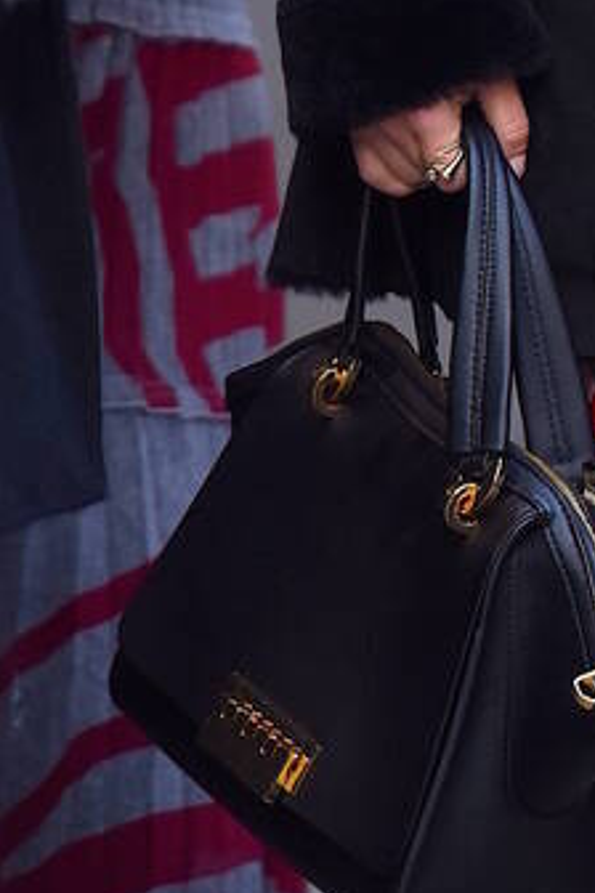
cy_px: -492
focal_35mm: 634
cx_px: 885
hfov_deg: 2.2
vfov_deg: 3.2
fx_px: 15717
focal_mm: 190
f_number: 2.8
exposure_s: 1/320
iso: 1000
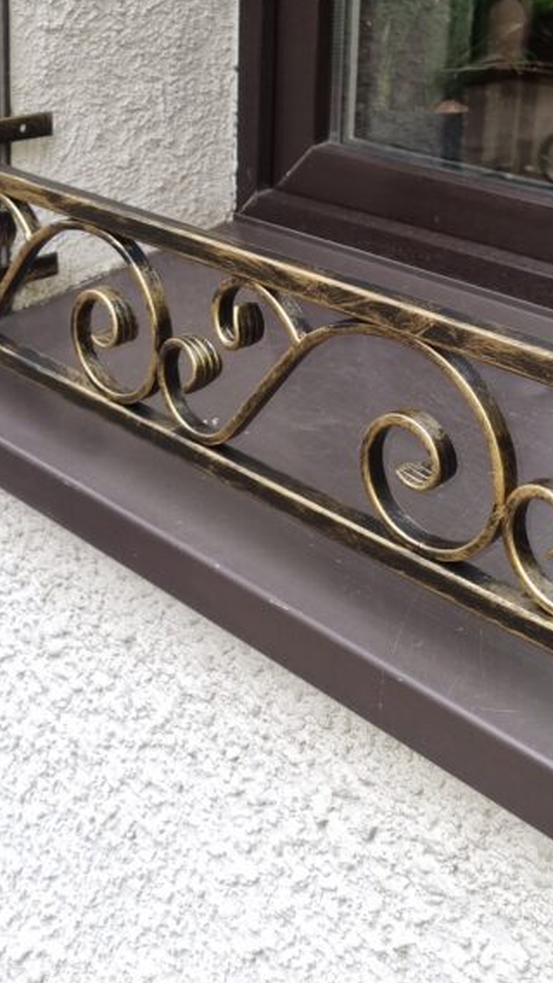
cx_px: 344
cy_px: 171
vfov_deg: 38.8
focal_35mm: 51
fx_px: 1330
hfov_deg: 23.4
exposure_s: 1/100
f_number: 1.8
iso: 125
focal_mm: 5.4
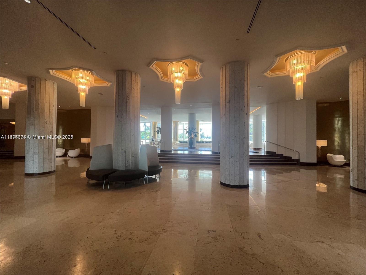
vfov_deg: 89.9
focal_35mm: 13
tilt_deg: +0.3
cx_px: 183
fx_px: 137
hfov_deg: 106.2
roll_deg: -0.2
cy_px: 138
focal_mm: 1.57
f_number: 1.8
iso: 100
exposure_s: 1/120
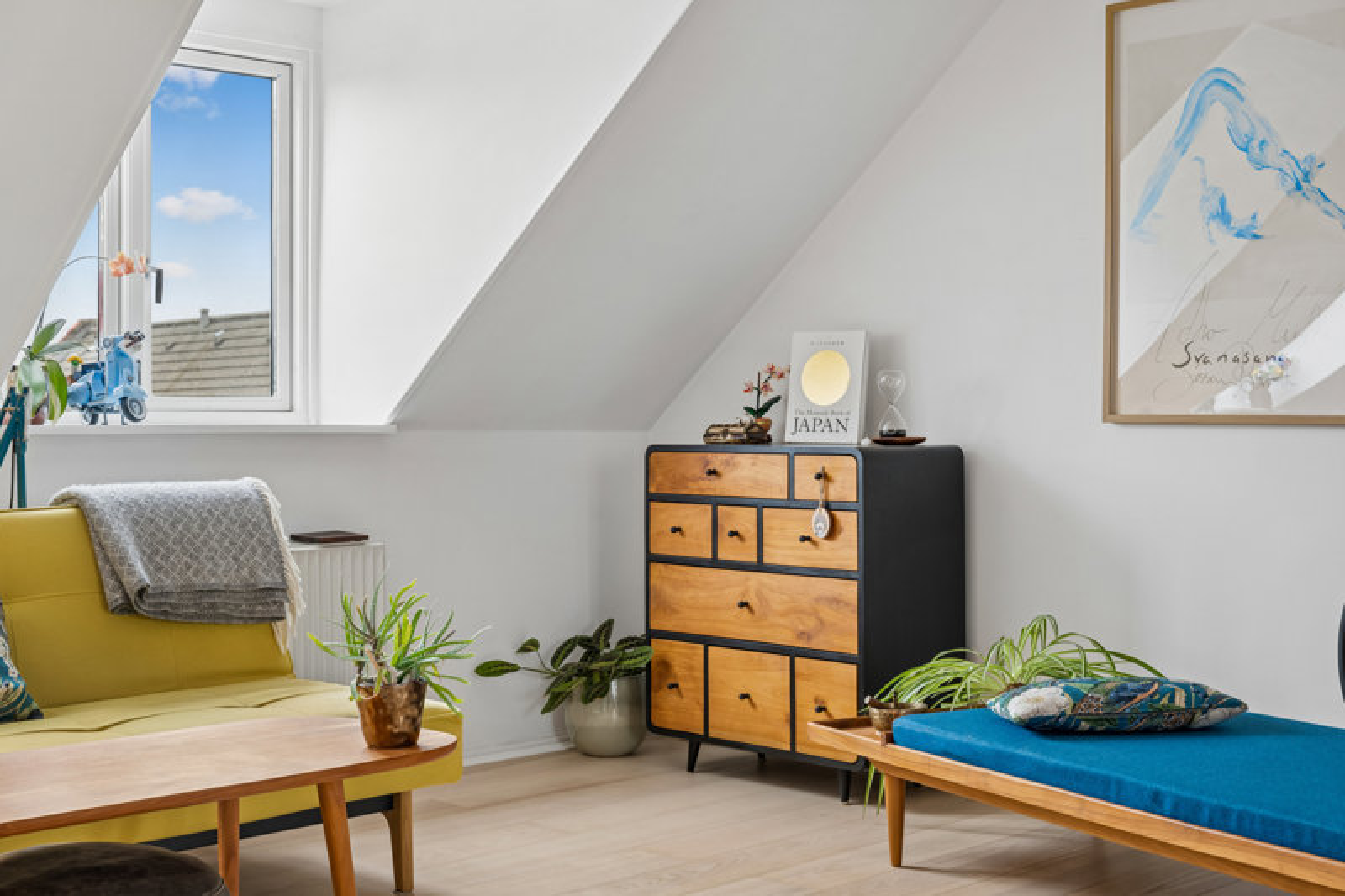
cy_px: 448
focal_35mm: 45
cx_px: 672
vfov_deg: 29.9
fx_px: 1681
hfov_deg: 43.6
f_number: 8
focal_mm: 45
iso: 160
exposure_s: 1/4
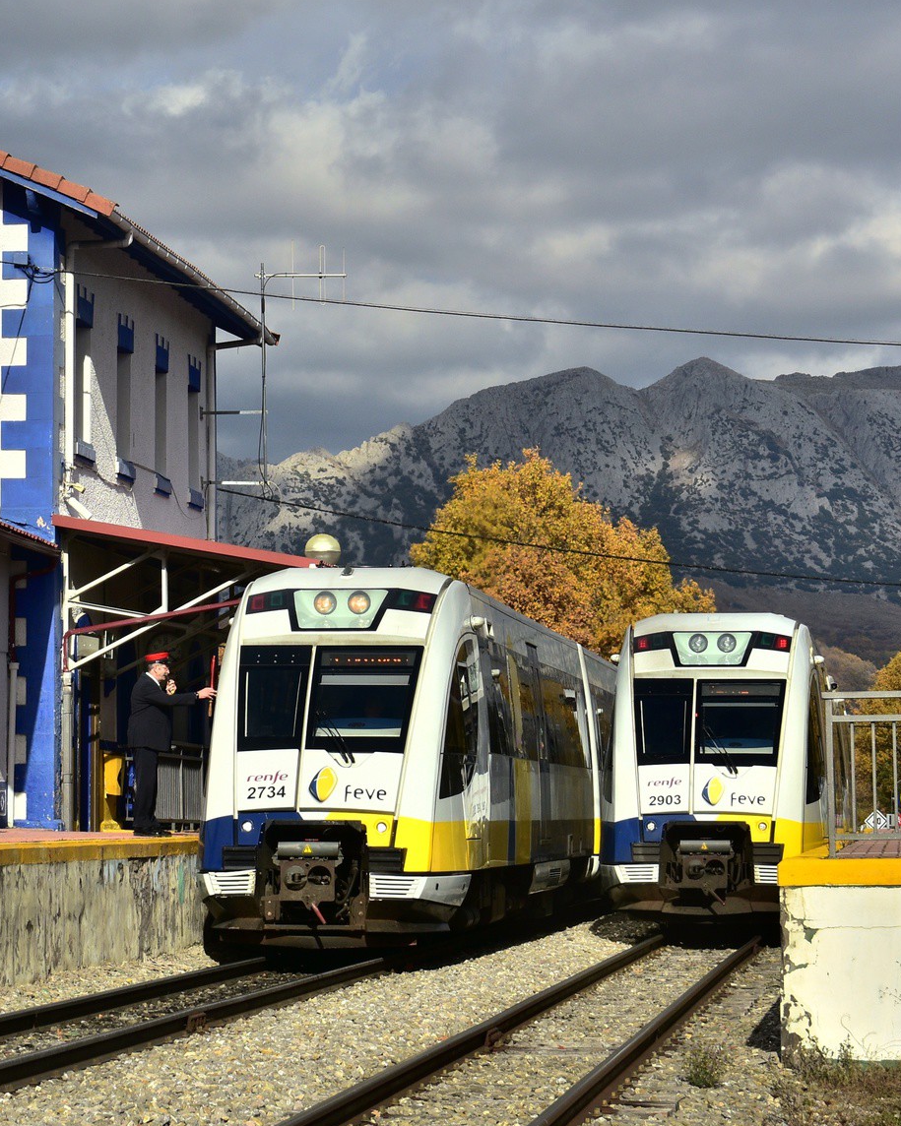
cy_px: 610
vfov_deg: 18.5
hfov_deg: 14.8
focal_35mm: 104
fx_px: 3467
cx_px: 339
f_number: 8
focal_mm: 44
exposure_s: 1/640
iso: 100
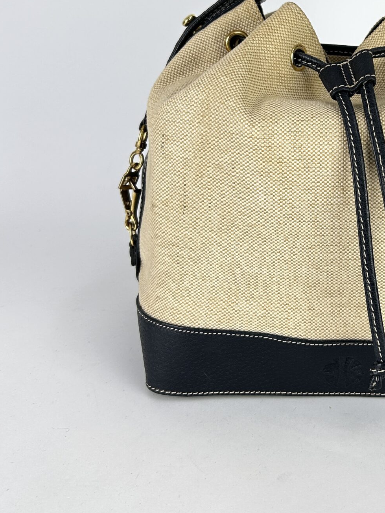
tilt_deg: -18.1
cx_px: 349
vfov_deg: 37.2
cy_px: 178
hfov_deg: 27.5
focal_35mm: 51
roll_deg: -1.8
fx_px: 756
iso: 40
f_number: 1.5
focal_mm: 5.7
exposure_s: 1/173
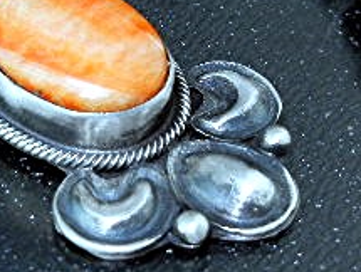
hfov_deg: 9.8
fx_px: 2110
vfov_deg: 7.4
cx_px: 146
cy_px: 62
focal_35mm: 202
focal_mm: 12.2
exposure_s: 1/30
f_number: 4.1
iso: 307
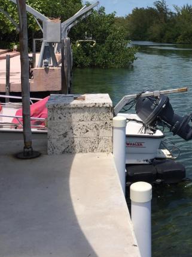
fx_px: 385
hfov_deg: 27.8
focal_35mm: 52
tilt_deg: -0.8
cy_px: 62
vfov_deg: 35.9
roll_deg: -1.6
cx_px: 134
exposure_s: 1/3300
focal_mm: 4.15
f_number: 2.2
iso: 32
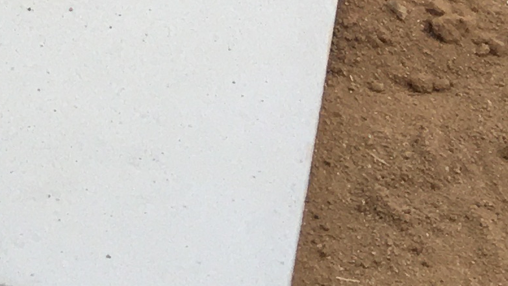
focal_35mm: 163
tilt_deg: -23.7
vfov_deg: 6.8
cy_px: -530
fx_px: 2196
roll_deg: +0.4
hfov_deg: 11.8
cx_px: -507
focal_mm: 4.15
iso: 40
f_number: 2.2
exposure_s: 1/120
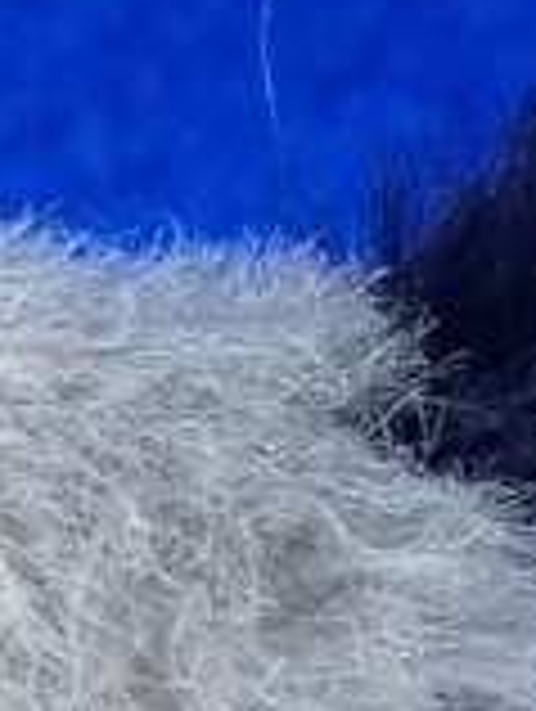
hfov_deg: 6.7
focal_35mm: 221
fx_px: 4550
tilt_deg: -36.3
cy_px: 1971
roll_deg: -1.1
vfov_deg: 7.9
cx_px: -158
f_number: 2.4
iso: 50
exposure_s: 1/172
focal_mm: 4.28
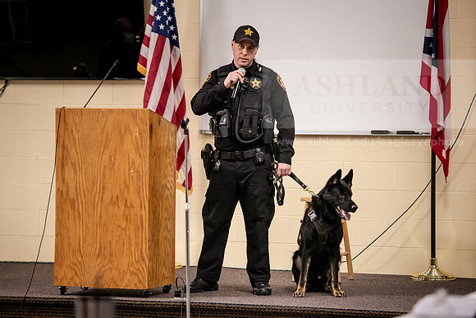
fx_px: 1918
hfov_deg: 14.2
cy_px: 159
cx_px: 238
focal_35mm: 145
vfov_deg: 9.5
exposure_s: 1/200
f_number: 3.5
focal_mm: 145
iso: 1600
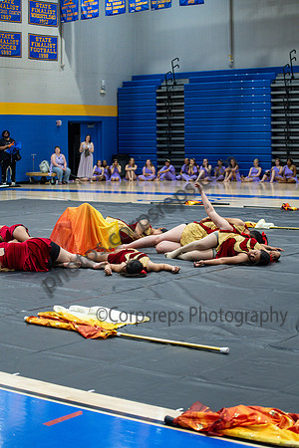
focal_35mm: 70
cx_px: 150
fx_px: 872
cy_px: 224
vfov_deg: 28.8
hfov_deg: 19.5
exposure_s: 1/500
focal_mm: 70
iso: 4000
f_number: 4
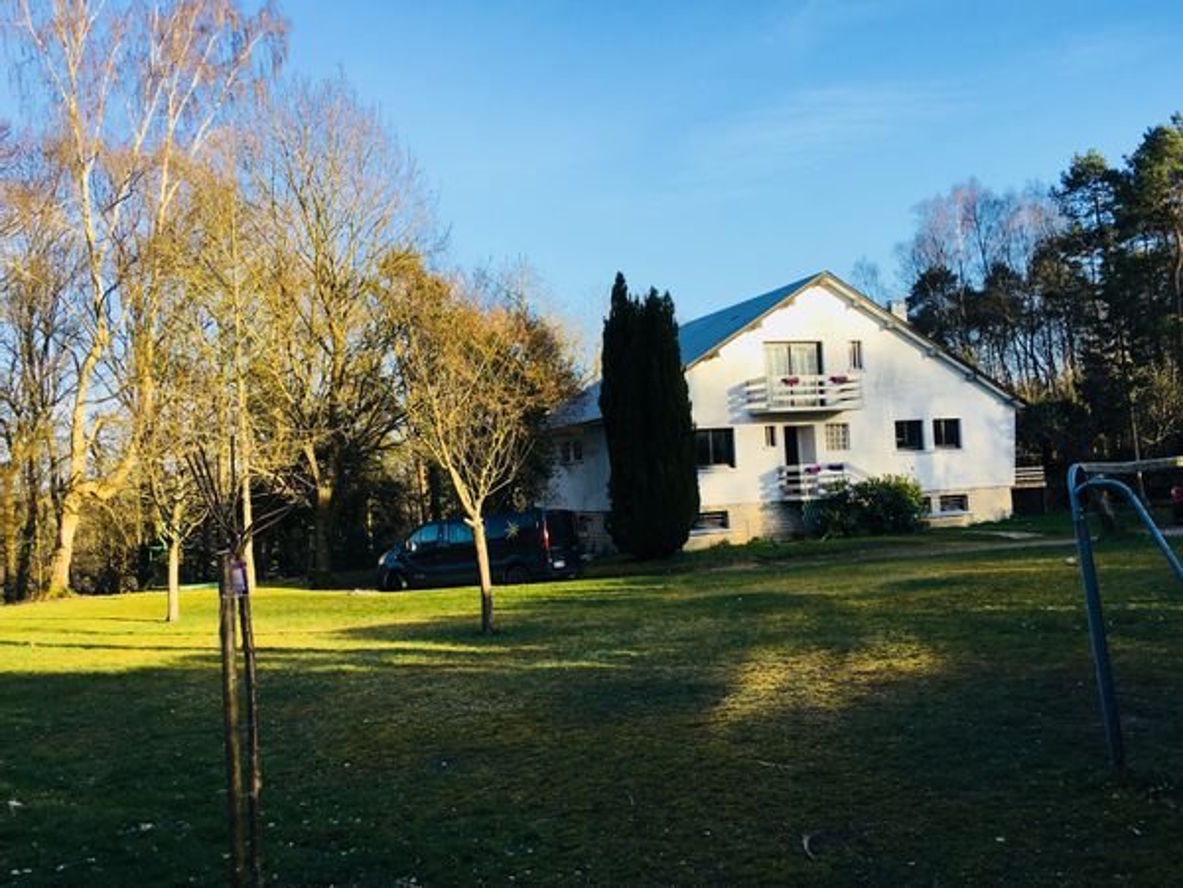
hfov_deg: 61.7
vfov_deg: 48.2
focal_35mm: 29
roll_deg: +0.5
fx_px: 991
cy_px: 444
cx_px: 592
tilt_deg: +2.4
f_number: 2.2
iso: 25
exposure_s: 1/549
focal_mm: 4.15
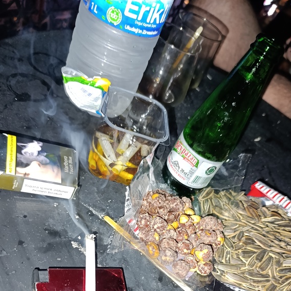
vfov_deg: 46.9
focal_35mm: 33
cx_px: 148
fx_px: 314
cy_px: 235
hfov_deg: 49.7
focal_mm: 6.14
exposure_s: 1/33.3
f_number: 1.6
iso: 1000
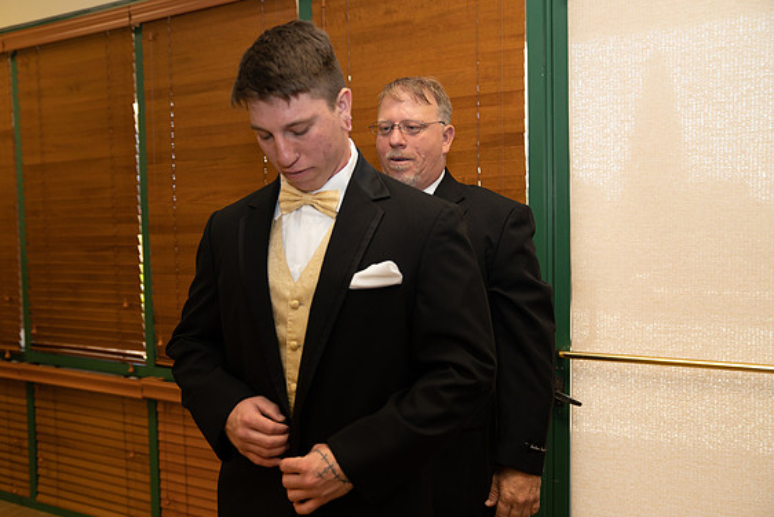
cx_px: 377
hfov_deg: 58.7
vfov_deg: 41.1
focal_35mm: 32
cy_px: 264
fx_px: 688
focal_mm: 31
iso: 400
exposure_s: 1/200
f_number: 2.8
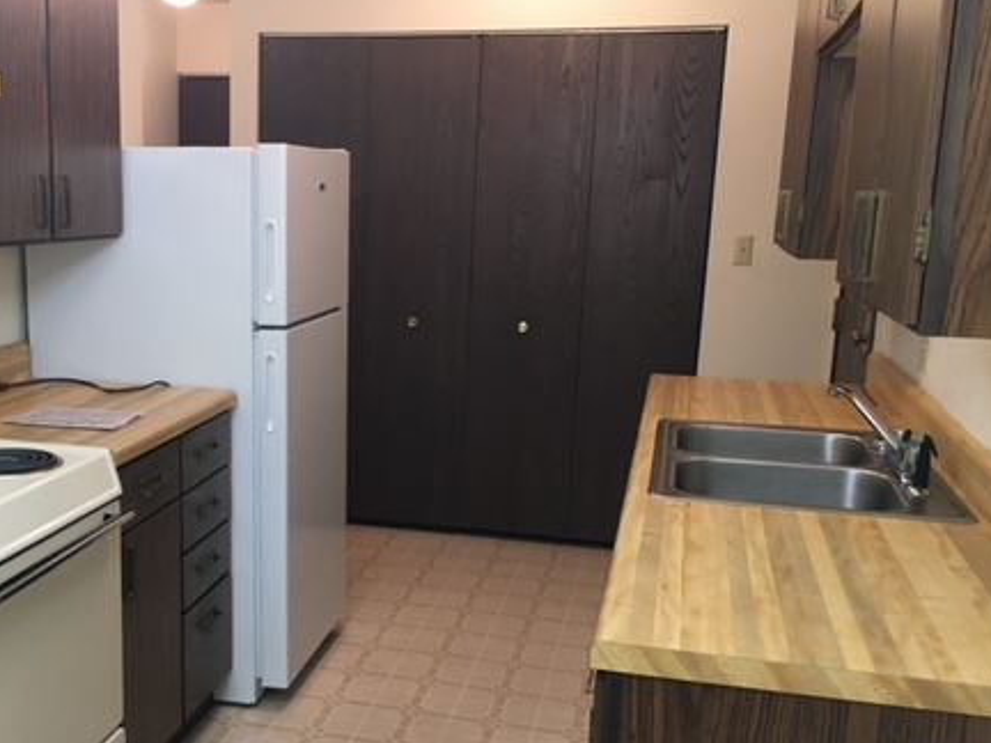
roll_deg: -2.1
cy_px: 449
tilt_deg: -10.4
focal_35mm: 43
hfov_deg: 43.2
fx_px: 1231
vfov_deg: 33.5
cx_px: 323
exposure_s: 1/30
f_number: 2.2
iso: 100
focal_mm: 4.15
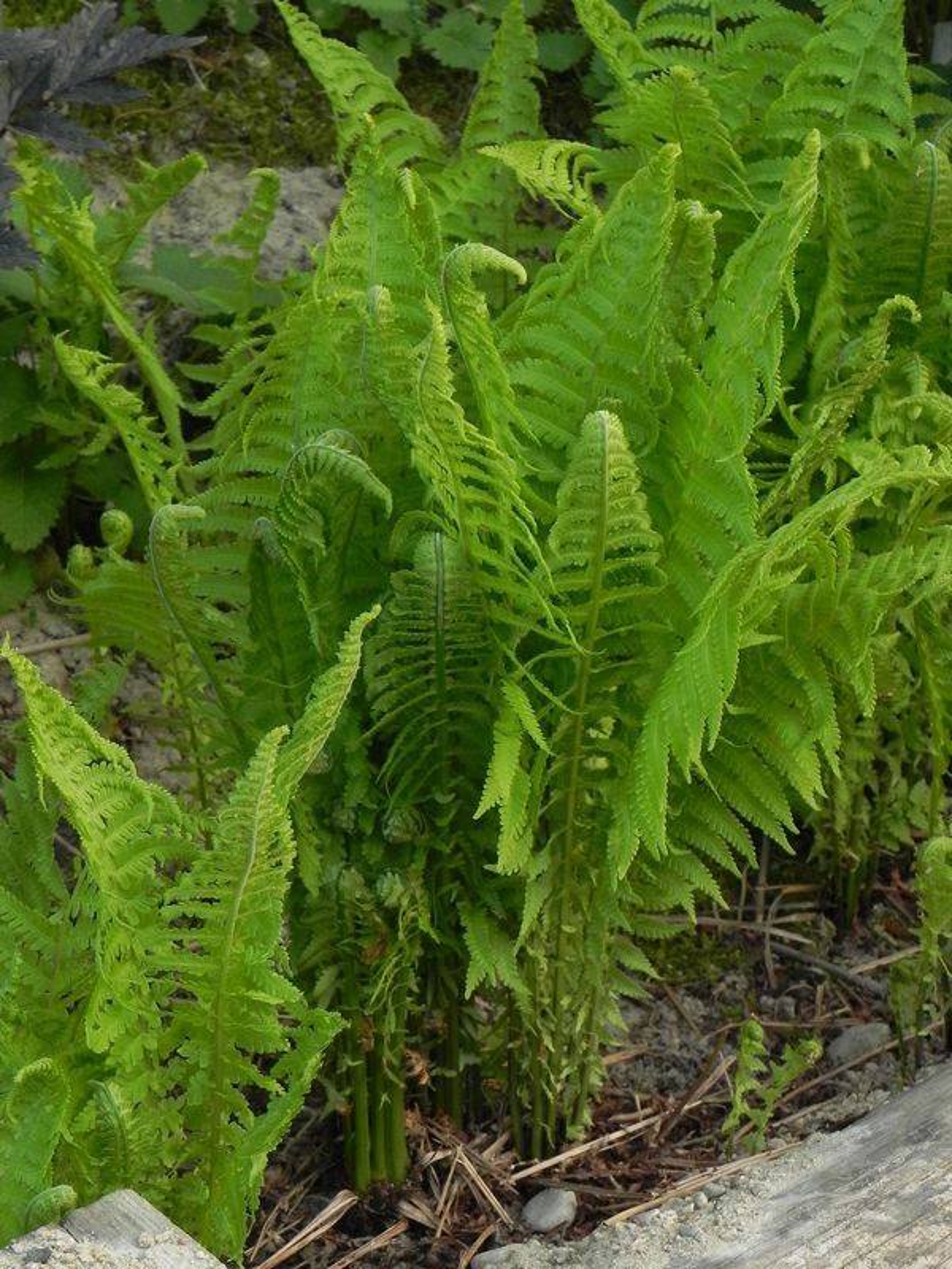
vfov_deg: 18.7
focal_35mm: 105
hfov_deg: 14.1
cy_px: 634
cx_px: 476
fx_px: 3850
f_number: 4.5
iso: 160
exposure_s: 1/15
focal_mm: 18.8
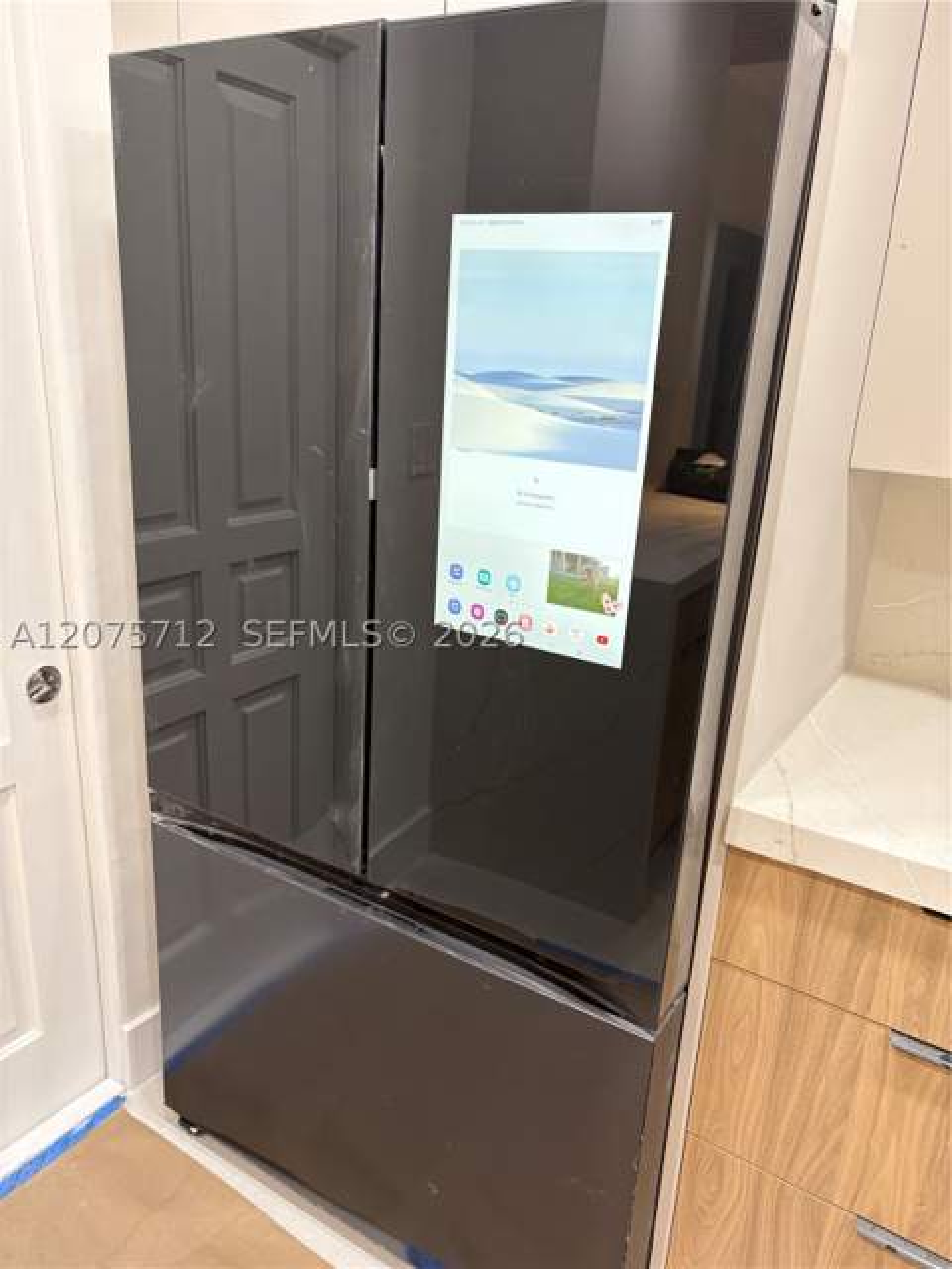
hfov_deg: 53.1
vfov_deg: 67.3
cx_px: 476
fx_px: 953
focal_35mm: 26
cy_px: 634
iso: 125
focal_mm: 5.96
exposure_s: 1/60
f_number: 1.6
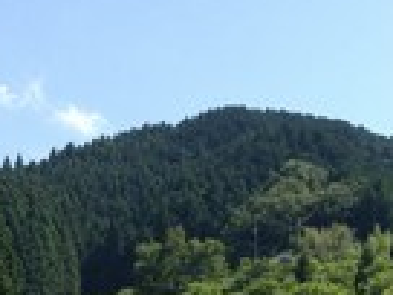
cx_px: 251
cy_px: 531
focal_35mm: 142
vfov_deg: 9.9
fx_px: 1612
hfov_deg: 13.9
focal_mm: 4.28
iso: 50
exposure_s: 1/1175
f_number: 2.4
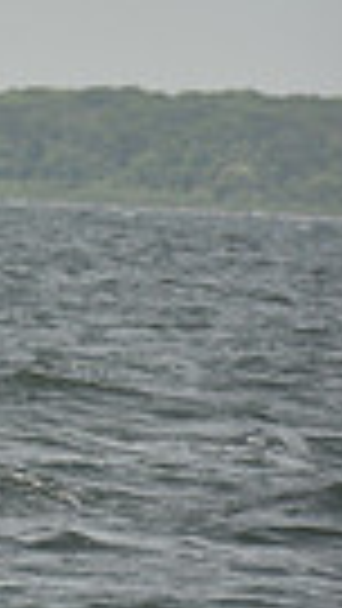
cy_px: -34
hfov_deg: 1.3
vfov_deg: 2.4
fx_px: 14500
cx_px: -932
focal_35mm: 900
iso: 400
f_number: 9
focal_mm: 200
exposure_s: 1/1600
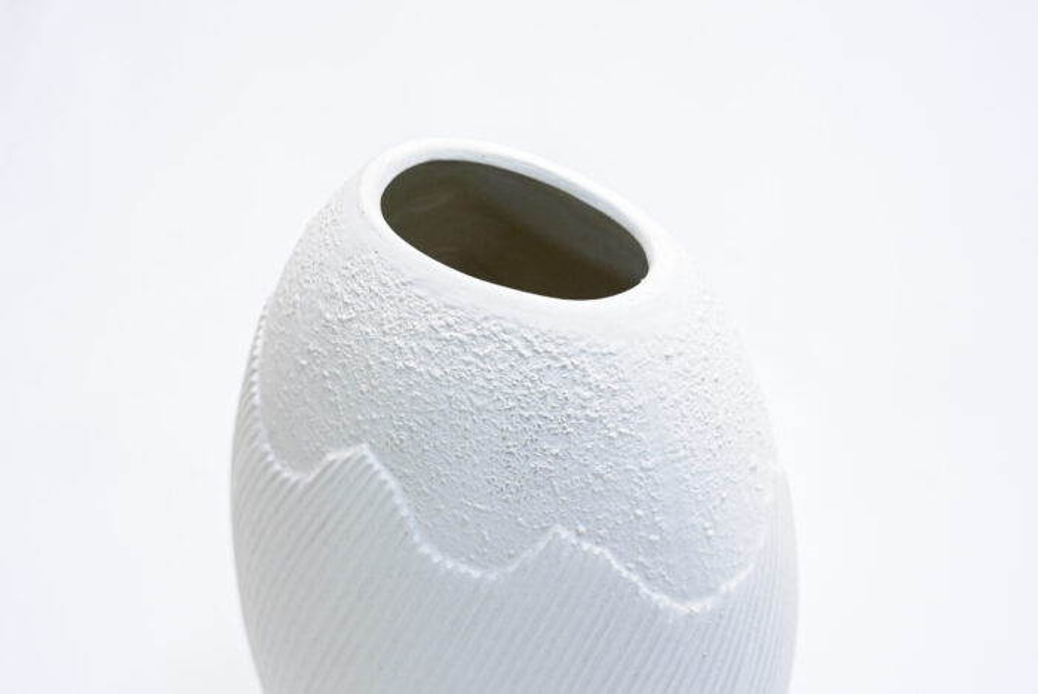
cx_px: 519
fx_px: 2020
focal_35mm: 70
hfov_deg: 28.8
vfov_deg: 19.5
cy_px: 347
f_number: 8
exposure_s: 1/200
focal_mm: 70
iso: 3200
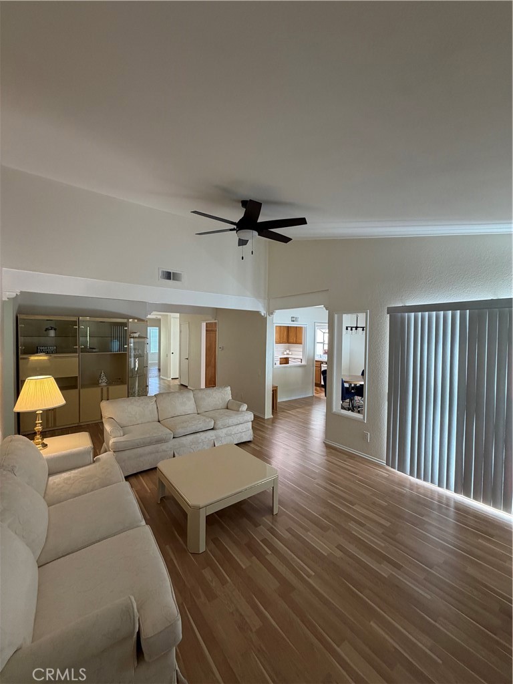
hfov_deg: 85.7
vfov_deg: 102.1
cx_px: 256
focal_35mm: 14
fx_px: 277
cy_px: 342
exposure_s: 1/60
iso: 200
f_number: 2.2
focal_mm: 2.22
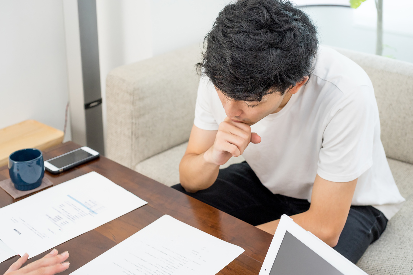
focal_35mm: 50
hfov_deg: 39.6
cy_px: 138
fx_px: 574
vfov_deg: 27.0
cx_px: 206
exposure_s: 1/60
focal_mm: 50
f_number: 5
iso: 800
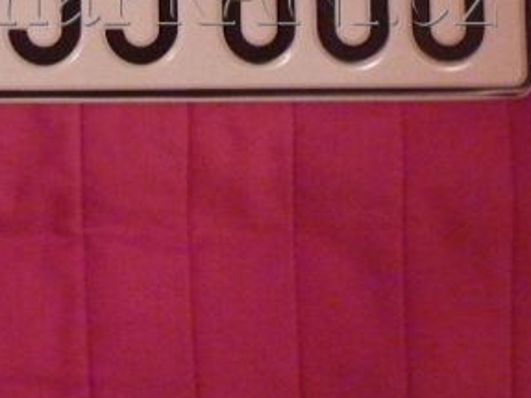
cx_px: -35
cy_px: -9
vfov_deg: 13.6
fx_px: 1641
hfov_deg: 17.8
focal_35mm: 107
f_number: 3.8
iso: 800
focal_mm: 7.9
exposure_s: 1/8
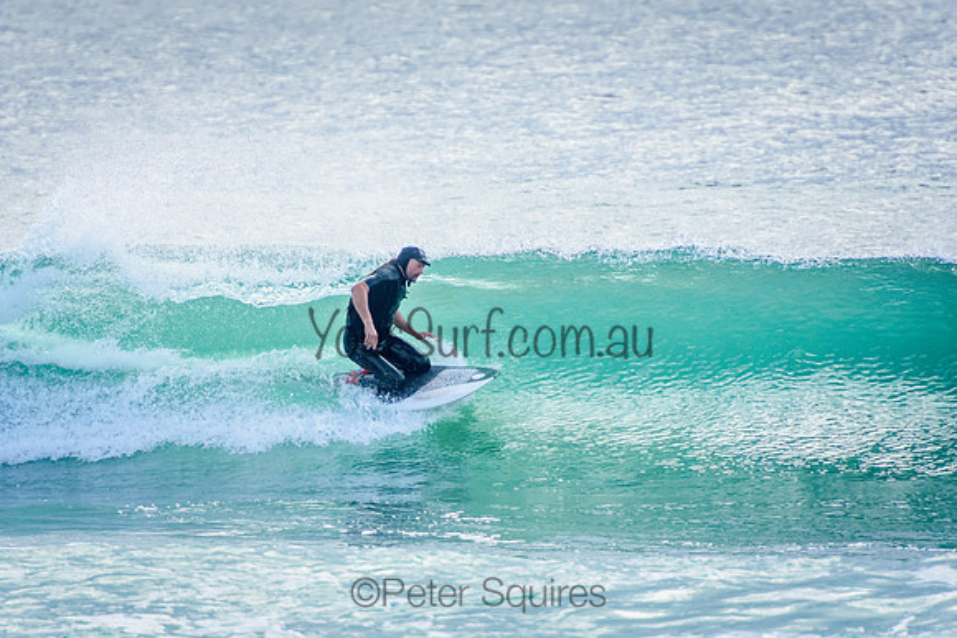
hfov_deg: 3.4
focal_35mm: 600
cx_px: 478
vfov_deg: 2.3
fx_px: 15953
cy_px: 319
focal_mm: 400
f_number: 5.6
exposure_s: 1/2000
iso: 720
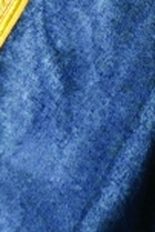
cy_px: -74
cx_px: -122
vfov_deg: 5.2
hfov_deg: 3.5
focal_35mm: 393
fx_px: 2532
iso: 1250
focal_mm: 62
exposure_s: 1/80
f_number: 5.3
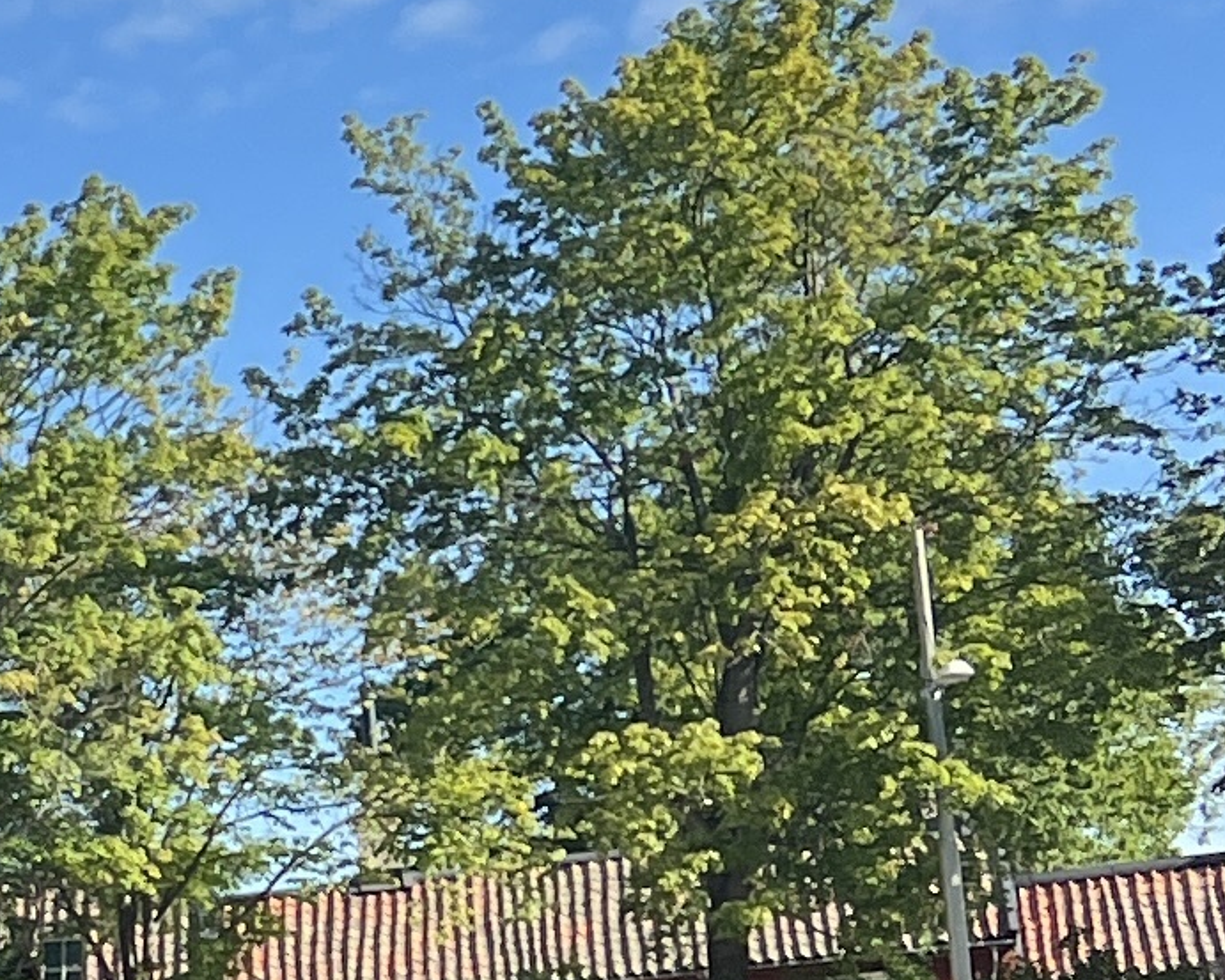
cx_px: -1727
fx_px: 5367
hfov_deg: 11.0
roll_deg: +2.7
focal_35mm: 148
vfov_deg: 10.1
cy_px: 1441
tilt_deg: +5.5
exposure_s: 1/1838
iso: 50
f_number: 1.5
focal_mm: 5.7
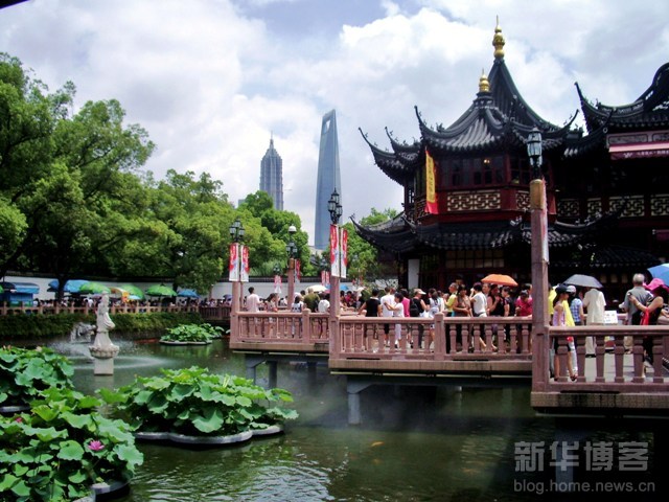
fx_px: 676
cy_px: 251
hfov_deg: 52.6
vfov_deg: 40.7
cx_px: 334
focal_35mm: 35
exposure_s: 1/800
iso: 50
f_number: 4.3
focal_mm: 5.8
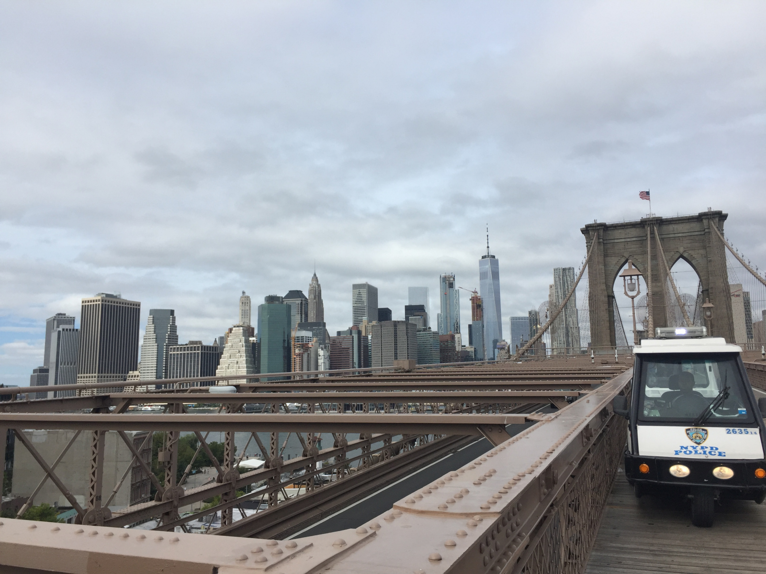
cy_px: 287
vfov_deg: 48.2
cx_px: 383
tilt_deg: +8.7
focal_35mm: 29
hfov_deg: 61.7
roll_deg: +0.3
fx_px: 642
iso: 32
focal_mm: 4.15
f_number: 2.2
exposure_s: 1/2639
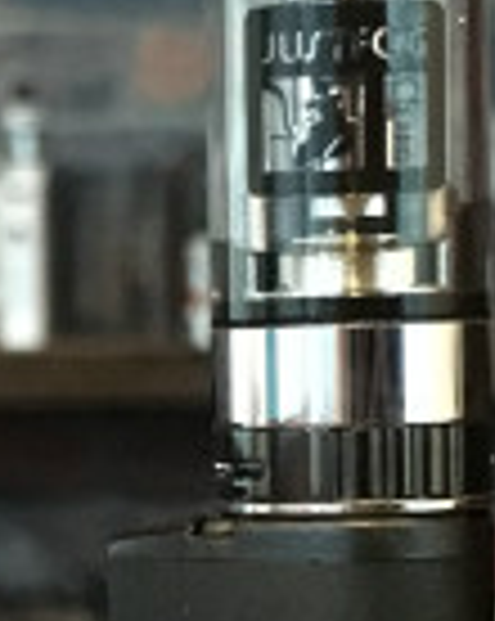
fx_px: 3010
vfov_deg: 11.7
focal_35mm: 164
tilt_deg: -4.8
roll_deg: +0.1
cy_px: 603
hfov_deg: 9.3
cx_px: -135
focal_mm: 4.15
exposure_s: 1/17
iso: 320
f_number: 2.2
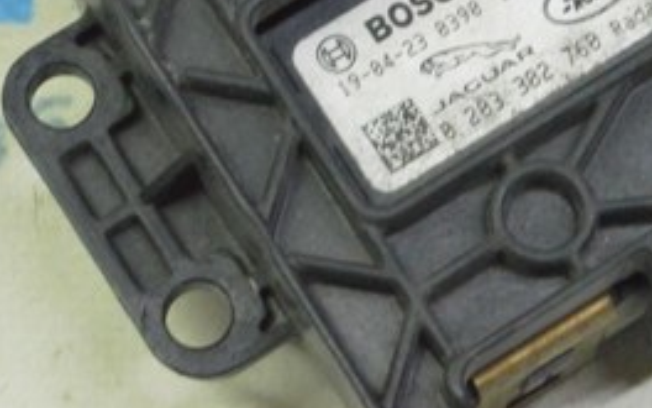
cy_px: -31
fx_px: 3611
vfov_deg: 6.4
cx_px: 487
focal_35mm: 203
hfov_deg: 10.3
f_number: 20
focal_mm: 55
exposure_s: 1/20
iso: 6400
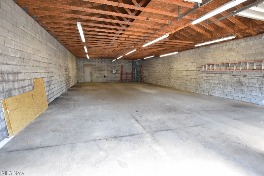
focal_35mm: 17
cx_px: 132
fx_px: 126
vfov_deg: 69.6
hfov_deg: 92.5
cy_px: 88
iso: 800
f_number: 4
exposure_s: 1/60
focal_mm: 11.5
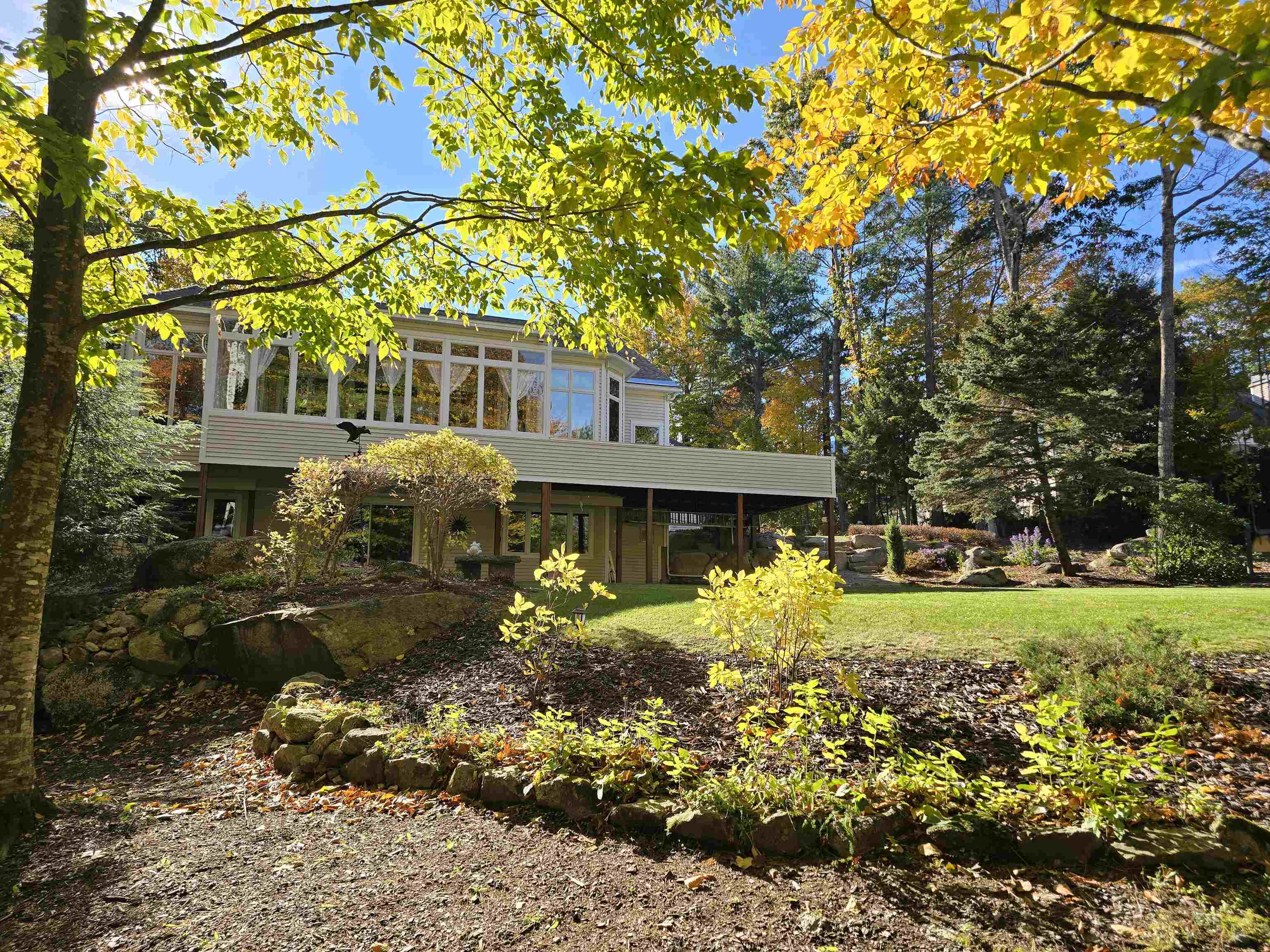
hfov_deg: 73.9
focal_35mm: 23
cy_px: 476
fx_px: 844
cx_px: 635
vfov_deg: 58.9
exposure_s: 1/416
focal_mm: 6.3
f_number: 1.7
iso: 12
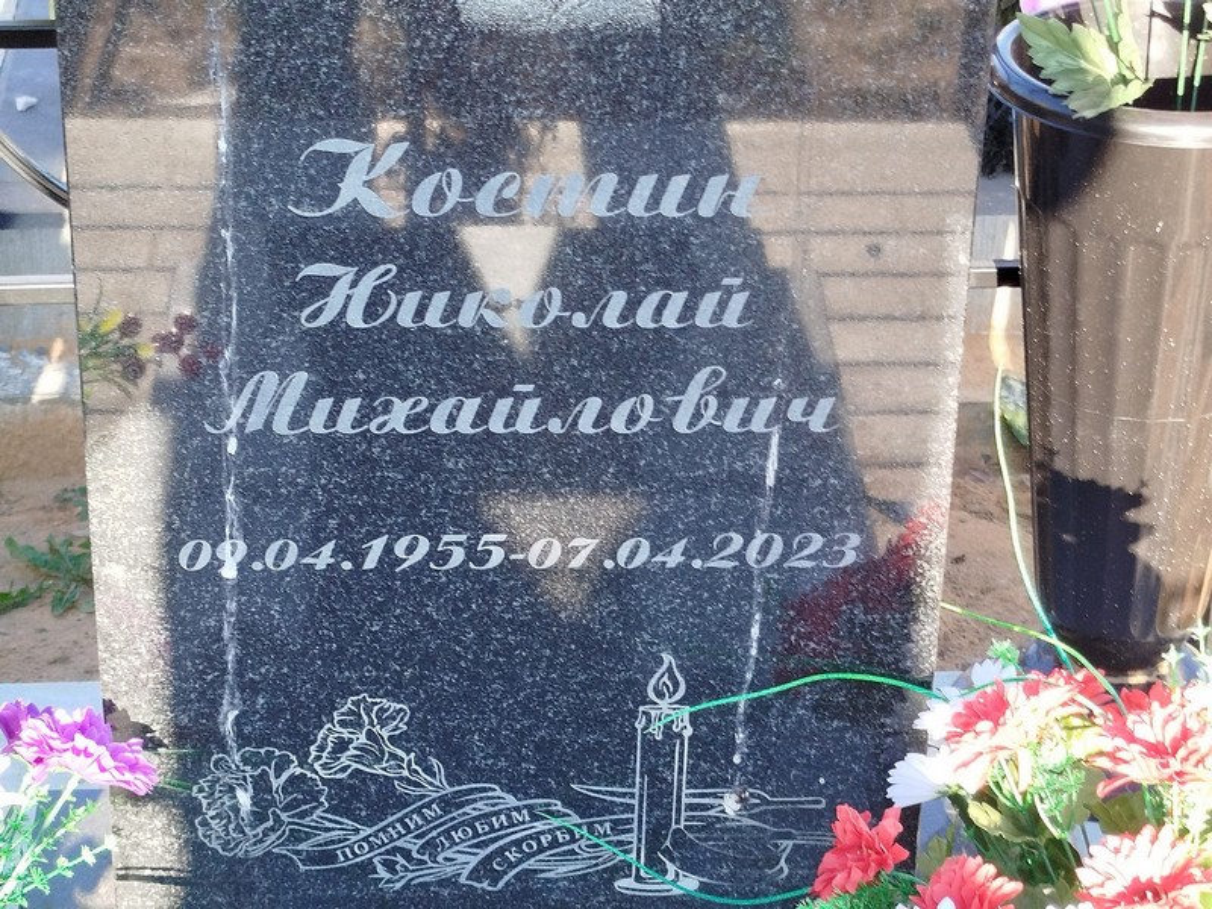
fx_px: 1015
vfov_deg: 48.2
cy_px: 454
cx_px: 606
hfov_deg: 61.7
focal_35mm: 29
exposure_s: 1/100
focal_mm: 5.31
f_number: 1.7
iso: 80
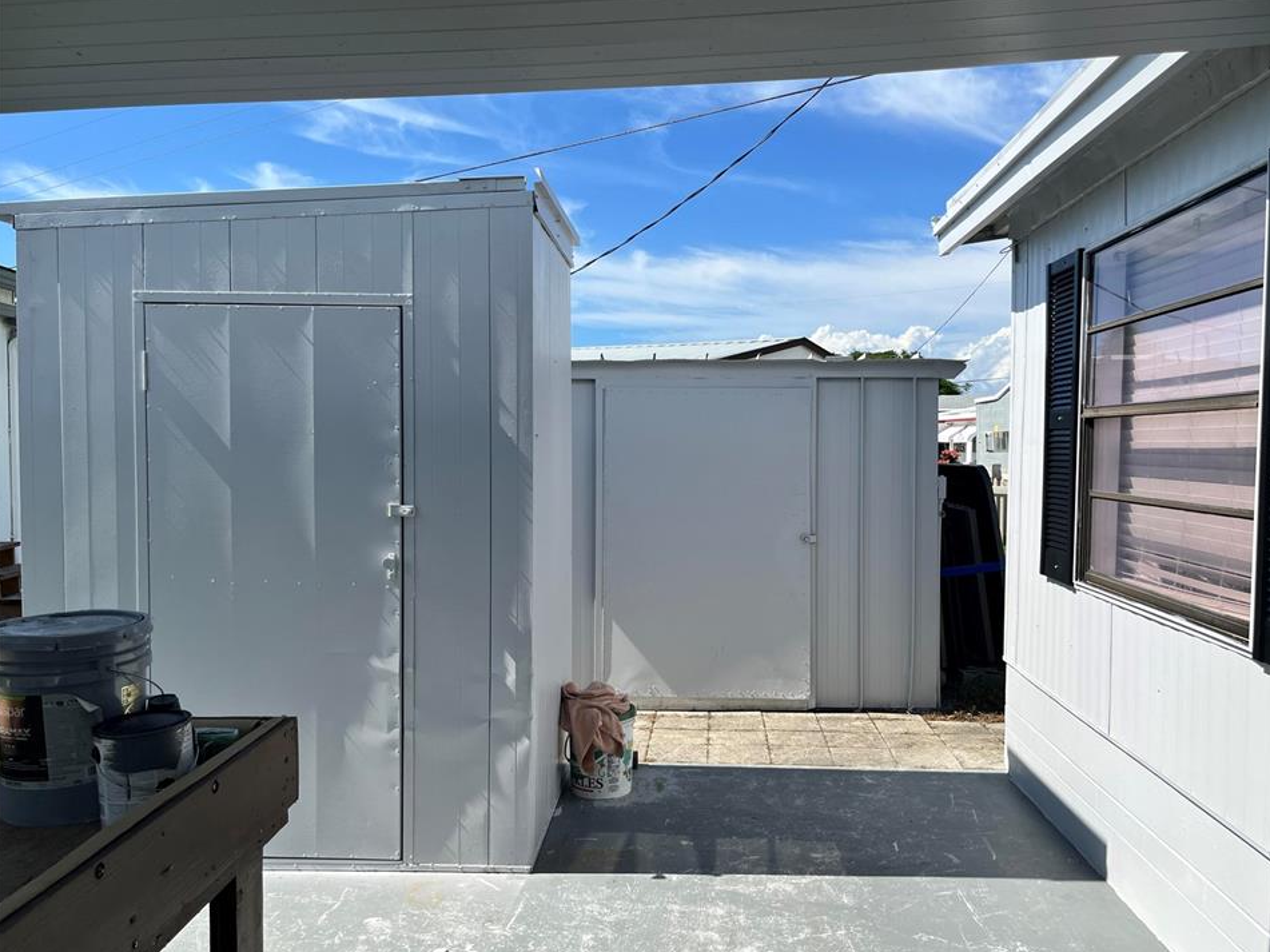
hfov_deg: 63.4
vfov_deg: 49.7
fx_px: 1027
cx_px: 677
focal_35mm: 28
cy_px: 486
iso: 50
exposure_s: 1/4651
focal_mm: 5.1
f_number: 1.6
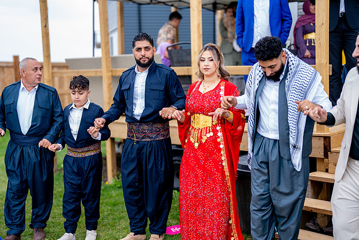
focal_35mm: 50
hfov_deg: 39.6
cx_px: 180
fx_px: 499
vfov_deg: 27.0
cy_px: 120
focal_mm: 50
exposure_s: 1/800
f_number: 1.4
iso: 80
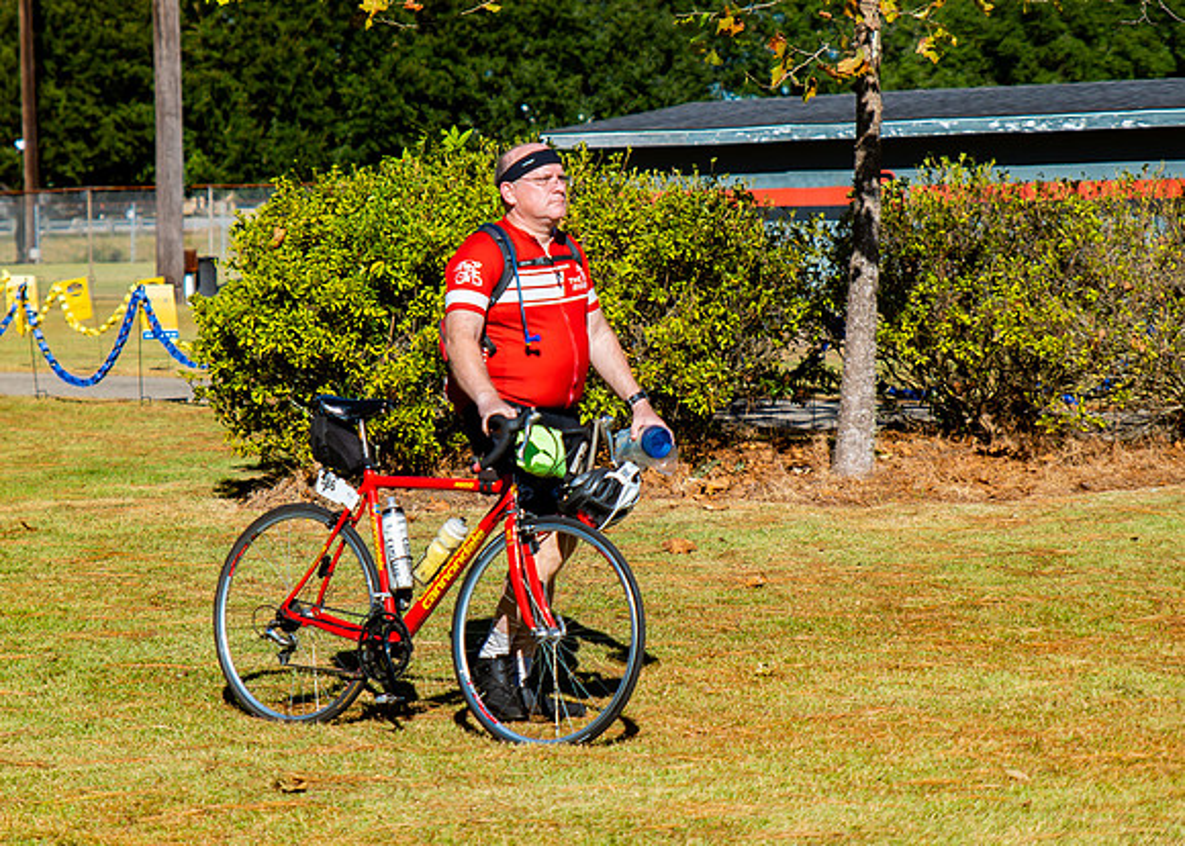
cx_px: 558
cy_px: 445
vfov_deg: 11.6
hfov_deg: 16.2
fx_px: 4174
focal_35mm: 124
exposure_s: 1/2000
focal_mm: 70
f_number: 2.8
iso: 100
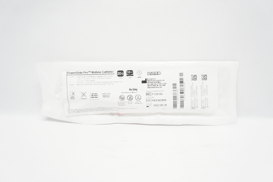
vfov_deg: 47.8
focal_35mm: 27
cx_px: 136
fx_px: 205
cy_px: 91
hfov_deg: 67.4
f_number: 6.3
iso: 800
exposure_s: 1/60
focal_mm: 18
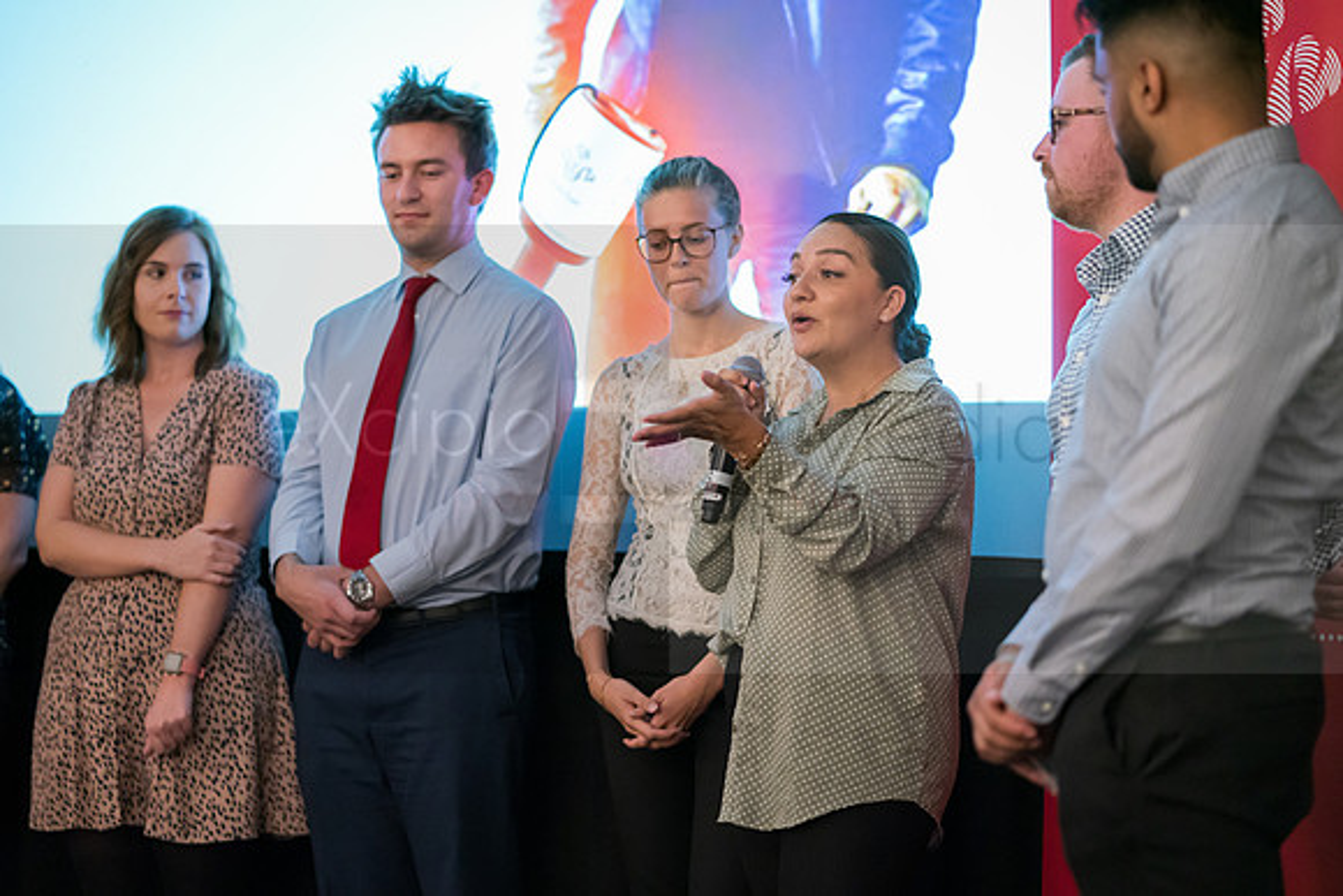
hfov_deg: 22.9
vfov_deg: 15.4
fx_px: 3315
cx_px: 664
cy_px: 468
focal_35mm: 89
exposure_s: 1/200
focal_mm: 85
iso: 5000
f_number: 1.8
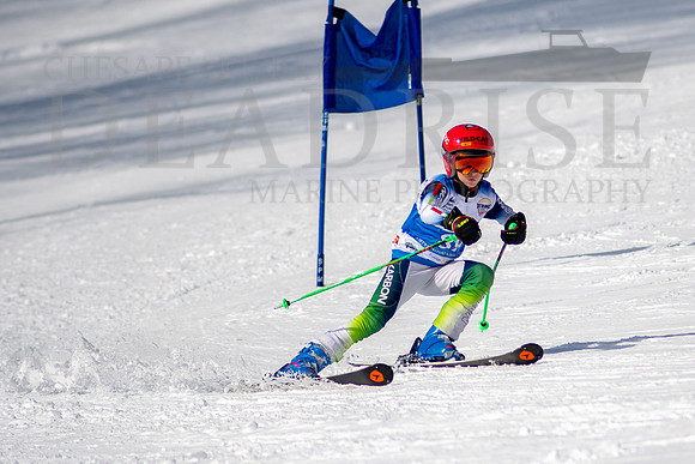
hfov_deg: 2.9
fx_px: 13741
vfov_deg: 1.9
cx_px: 532
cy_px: 234
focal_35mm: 712
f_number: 2.8
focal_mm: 300
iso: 100
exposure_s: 1/6400
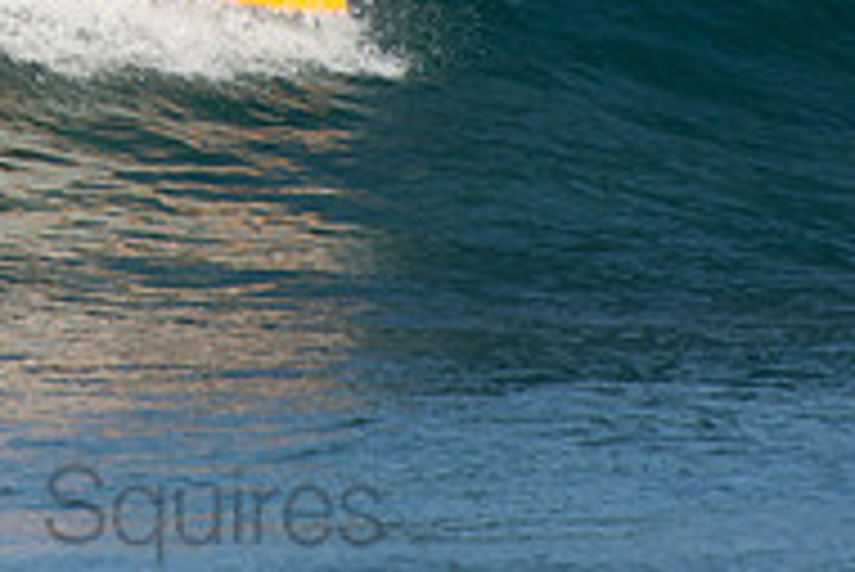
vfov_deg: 0.8
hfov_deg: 1.1
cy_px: -241
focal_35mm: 1830
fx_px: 43494
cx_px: 36
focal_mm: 400
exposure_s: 1/1000
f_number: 5.6
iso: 200
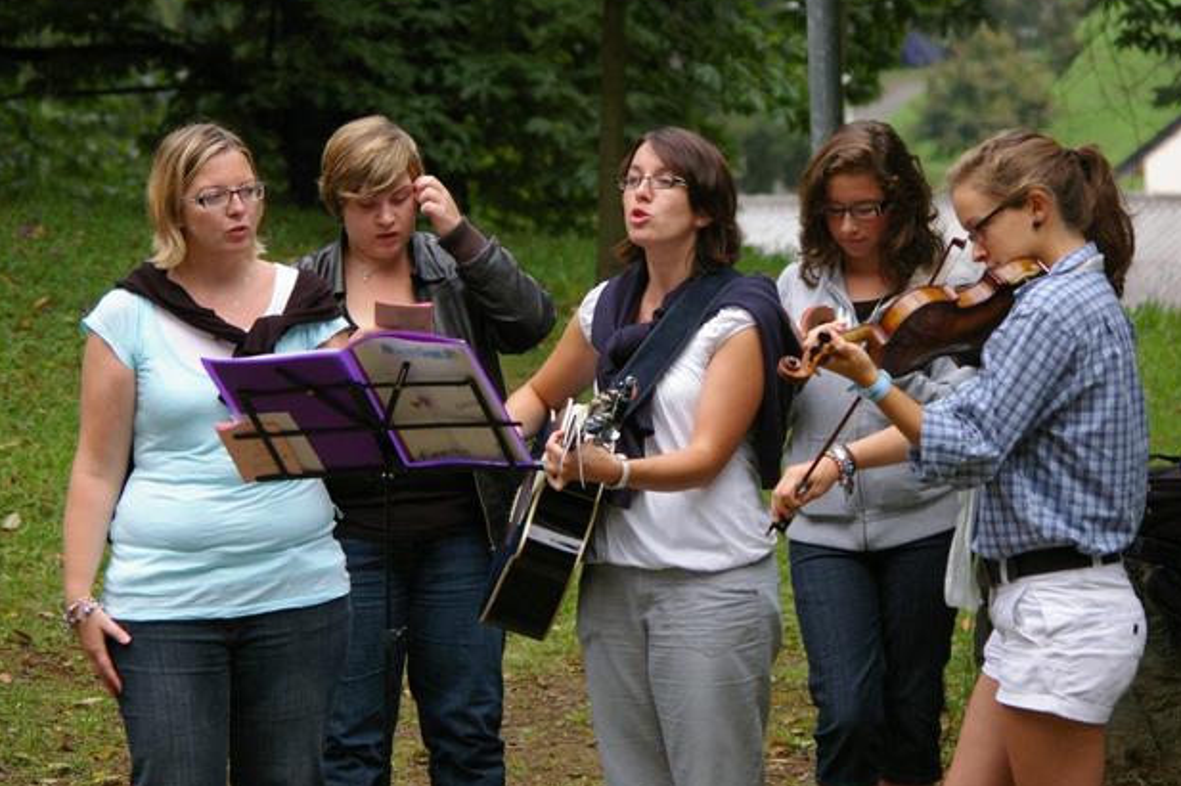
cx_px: 651
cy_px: 356
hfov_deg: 11.5
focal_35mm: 179
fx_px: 5856
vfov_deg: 7.7
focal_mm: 105
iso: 800
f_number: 5.6
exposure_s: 1/250
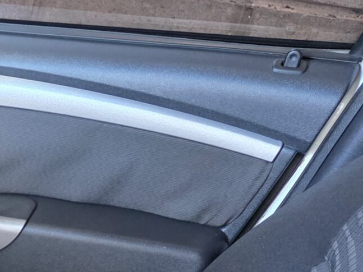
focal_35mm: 91
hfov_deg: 17.3
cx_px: -305
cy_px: 483
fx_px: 954
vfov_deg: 14.4
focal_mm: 6.3
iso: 1250
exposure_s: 1/50
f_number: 1.7
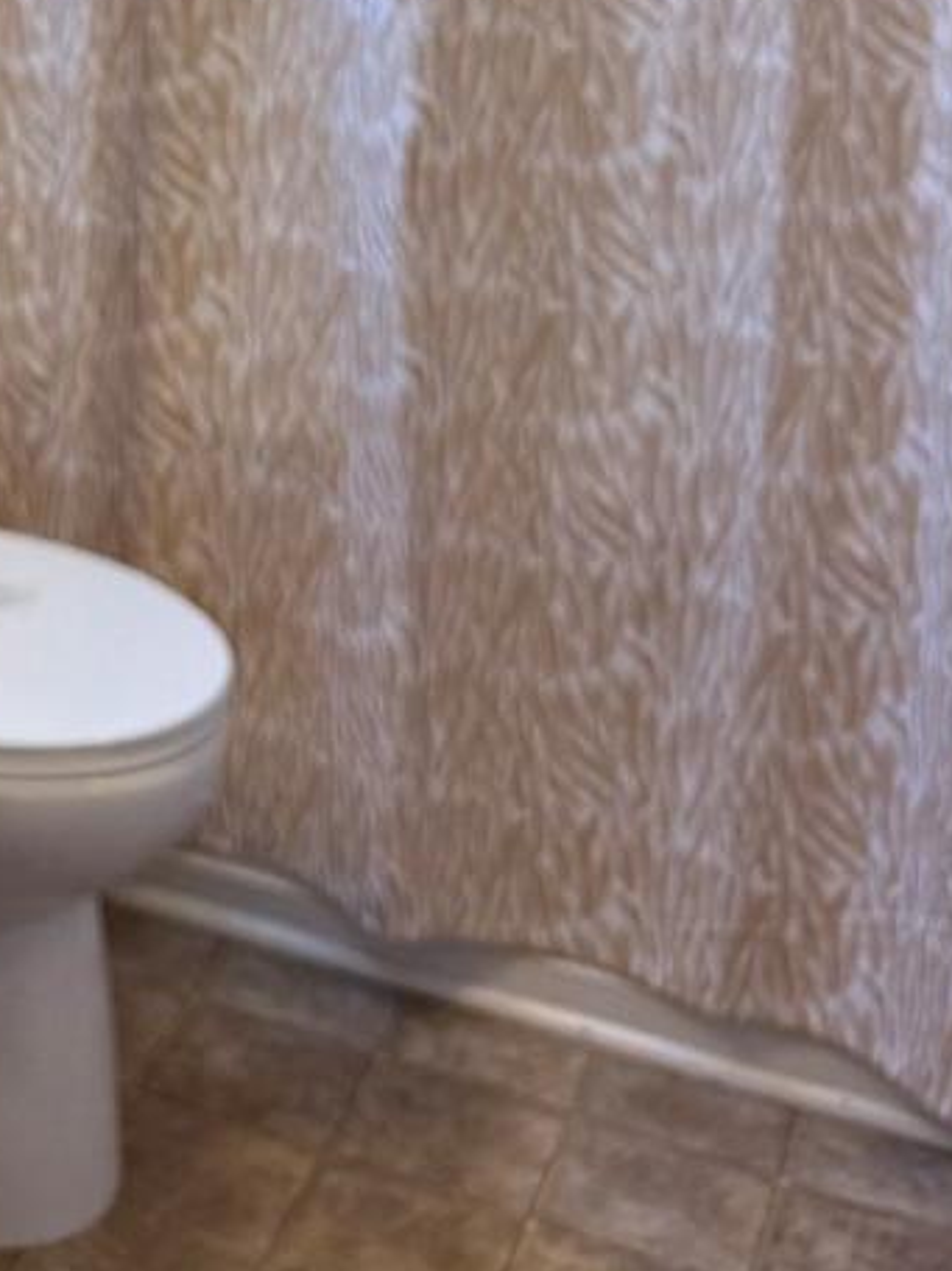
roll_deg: -1.1
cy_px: -489
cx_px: -399
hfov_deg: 16.8
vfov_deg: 21.3
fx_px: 2972
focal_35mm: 81
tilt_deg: -4.4
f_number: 1.78
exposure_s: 1/144
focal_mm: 6.76
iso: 50
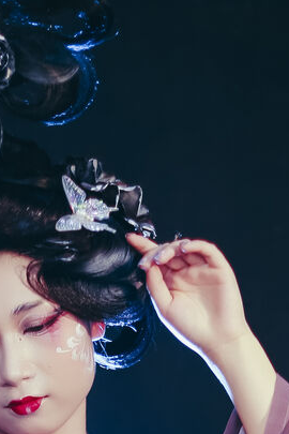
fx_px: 2625
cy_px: 800
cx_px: 37
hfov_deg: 6.3
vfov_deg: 9.0
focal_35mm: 218
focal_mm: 50
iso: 320
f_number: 2
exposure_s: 1/100
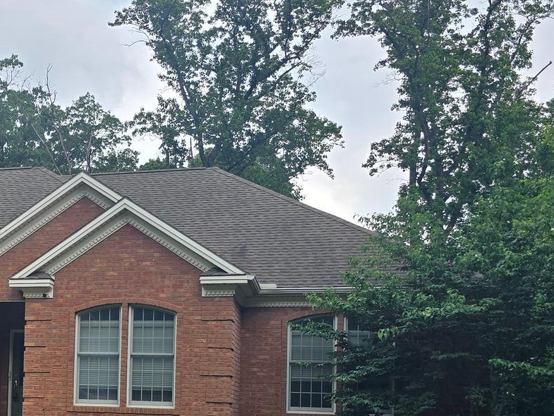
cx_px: 9
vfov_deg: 23.8
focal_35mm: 60
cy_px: 369
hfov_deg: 30.1
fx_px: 960
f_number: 1.7
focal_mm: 6.3
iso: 12
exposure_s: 1/471
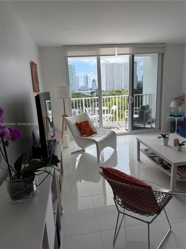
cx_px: 93
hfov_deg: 56.8
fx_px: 172
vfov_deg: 71.6
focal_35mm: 24
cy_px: 124
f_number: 1.78
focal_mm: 6.76
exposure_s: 1/1139
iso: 100
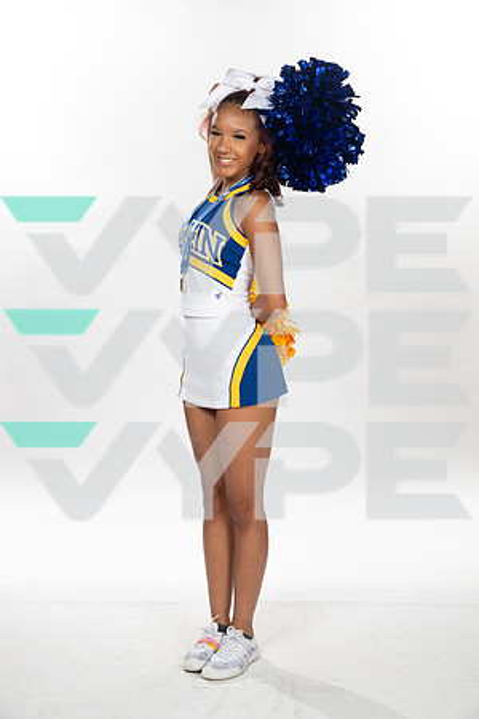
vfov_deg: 36.2
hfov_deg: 24.6
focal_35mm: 55
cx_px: 240
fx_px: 1098
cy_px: 360
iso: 800
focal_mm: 55
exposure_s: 1/320
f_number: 7.1
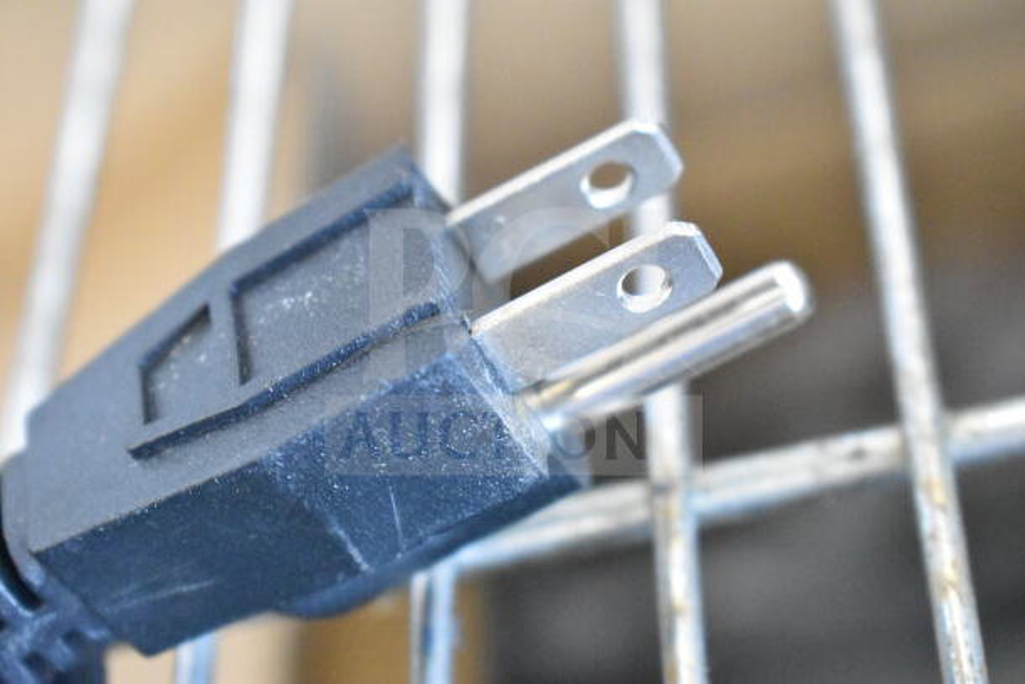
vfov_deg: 16.6
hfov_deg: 24.6
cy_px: 342
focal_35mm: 82
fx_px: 2349
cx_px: 512
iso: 14400
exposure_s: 1/100
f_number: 5.6
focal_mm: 55
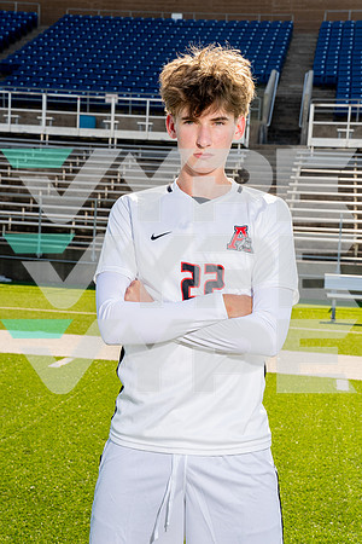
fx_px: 1011
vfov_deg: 30.1
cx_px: 181
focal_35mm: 67
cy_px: 272
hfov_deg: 20.3
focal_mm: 67
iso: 320
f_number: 10
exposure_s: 1/250
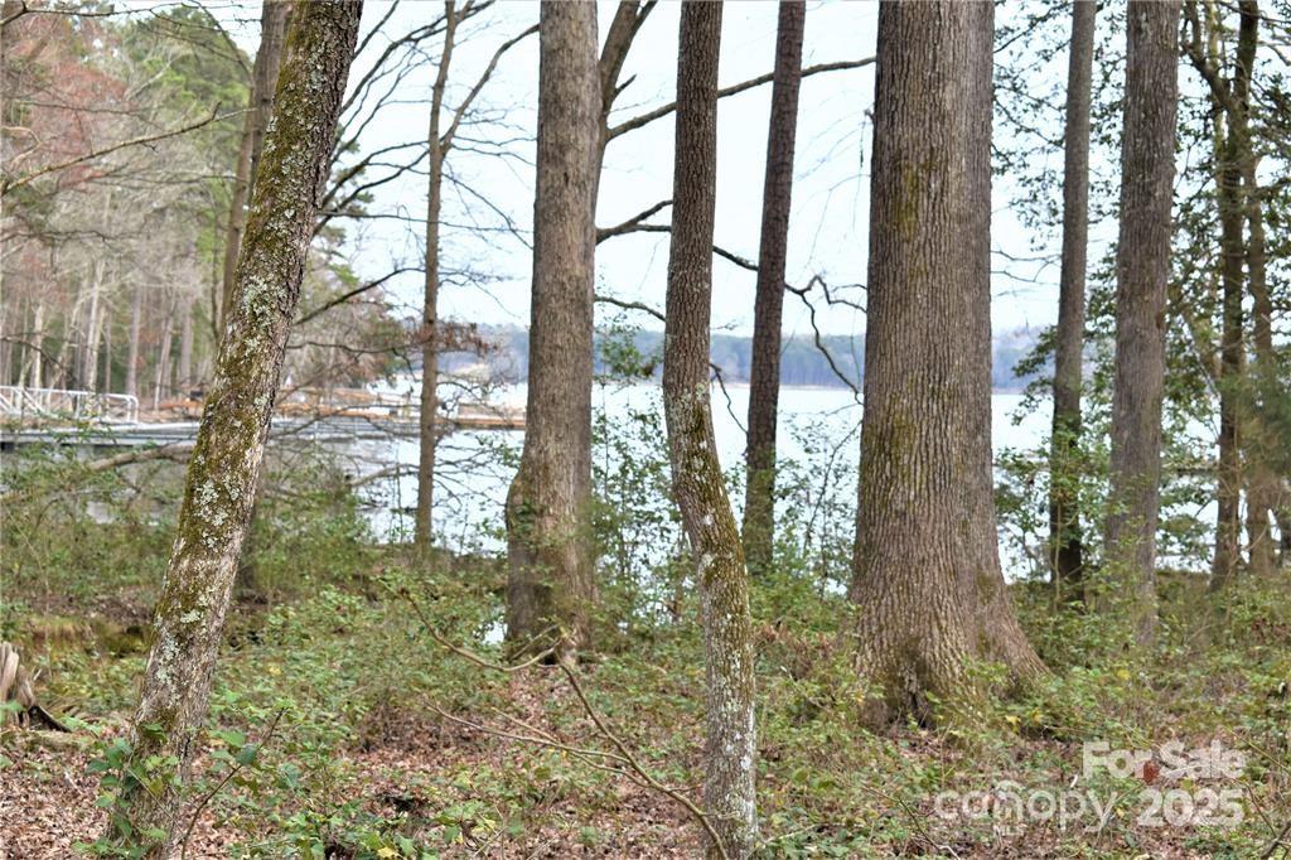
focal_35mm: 82
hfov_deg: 24.6
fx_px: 2957
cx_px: 646
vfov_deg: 16.5
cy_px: 430
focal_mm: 55
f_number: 7.1
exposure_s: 1/200
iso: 400
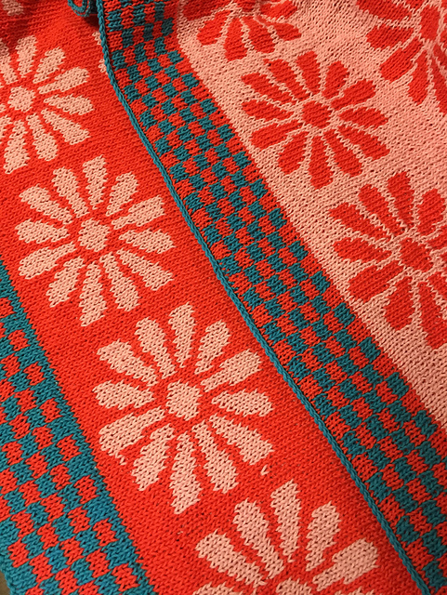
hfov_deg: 48.3
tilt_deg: -67.8
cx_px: 224
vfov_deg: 61.6
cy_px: 298
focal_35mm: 29
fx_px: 499
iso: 160
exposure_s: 1/30
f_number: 2.2
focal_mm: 4.15
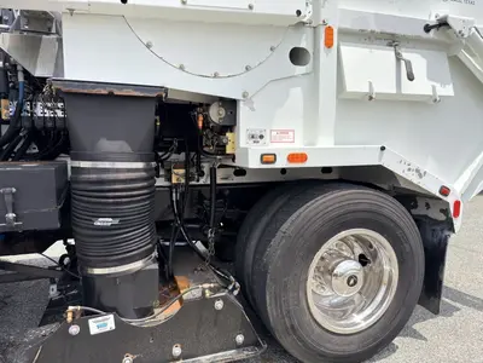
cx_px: 242
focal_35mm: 24
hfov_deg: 71.6
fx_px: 335
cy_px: 182
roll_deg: -1.0
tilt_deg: -6.0
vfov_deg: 56.8
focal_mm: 6.76
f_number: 1.78
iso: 64
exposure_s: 1/4545
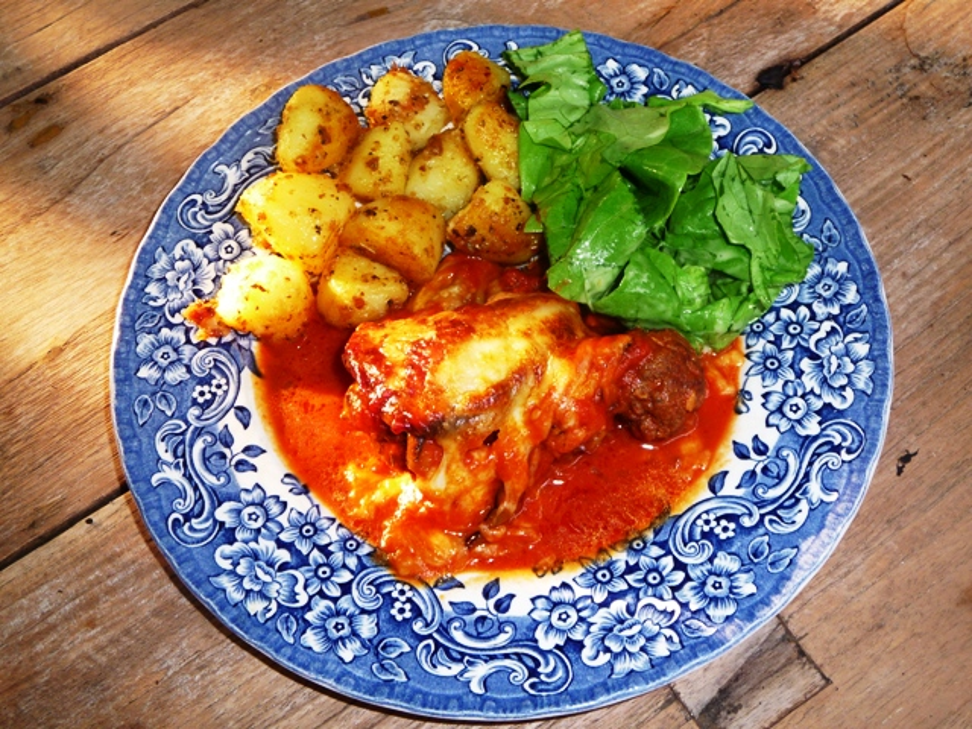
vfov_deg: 36.0
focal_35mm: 40
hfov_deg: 46.8
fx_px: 1123
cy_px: 364
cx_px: 486
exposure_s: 1/30
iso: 100
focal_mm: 6.7
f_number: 3.9
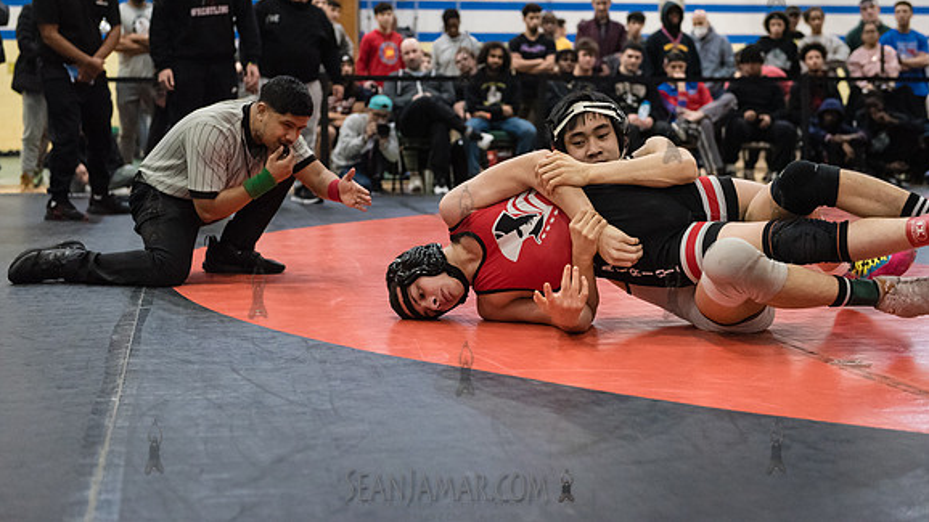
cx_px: 464
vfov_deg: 19.7
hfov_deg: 34.4
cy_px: 213
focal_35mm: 61
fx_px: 1502
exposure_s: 1/500
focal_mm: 58
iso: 8000
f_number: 3.2
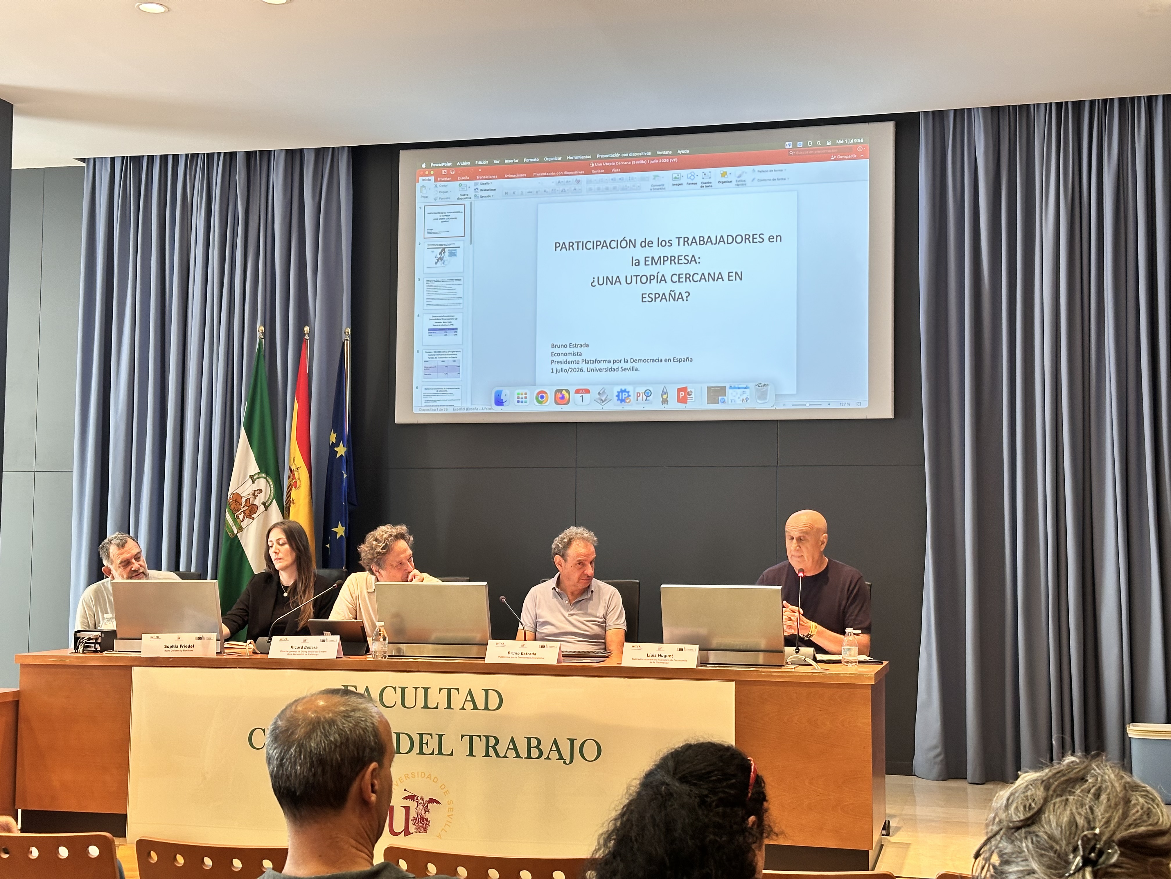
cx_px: 586
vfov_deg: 30.3
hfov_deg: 39.7
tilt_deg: +3.4
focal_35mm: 48
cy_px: 440
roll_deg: -0.1
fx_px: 1624
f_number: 1.78
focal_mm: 6.86
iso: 100
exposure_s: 1/50
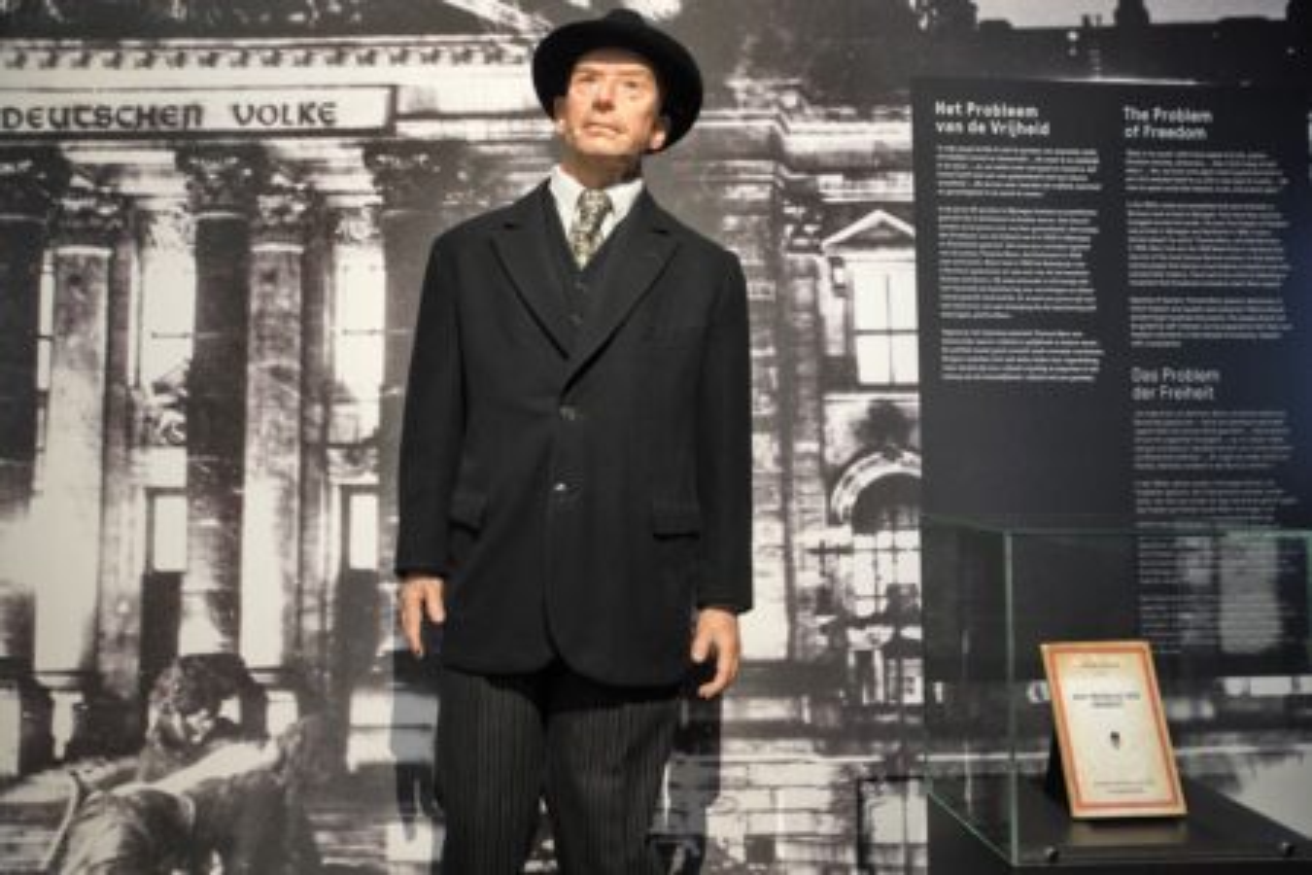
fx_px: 1166
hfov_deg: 58.7
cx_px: 656
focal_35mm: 32
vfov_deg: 41.1
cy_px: 438
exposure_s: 1/20
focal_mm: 32
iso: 800
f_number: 5
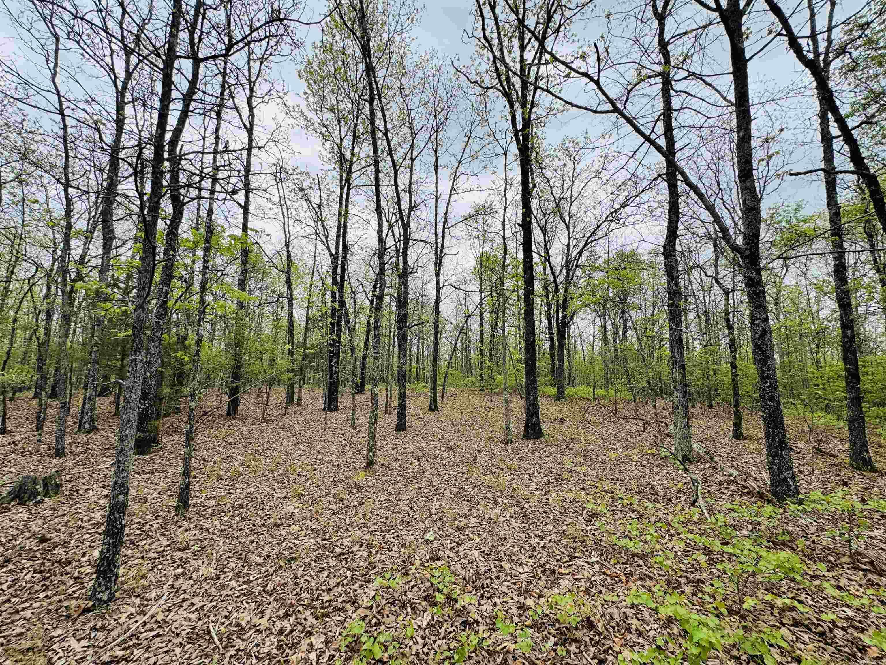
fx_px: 358
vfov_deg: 85.7
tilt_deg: +6.5
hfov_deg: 102.1
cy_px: 332
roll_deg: +0.3
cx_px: 443
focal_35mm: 14
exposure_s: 1/700
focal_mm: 2.22
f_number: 2.2
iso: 40
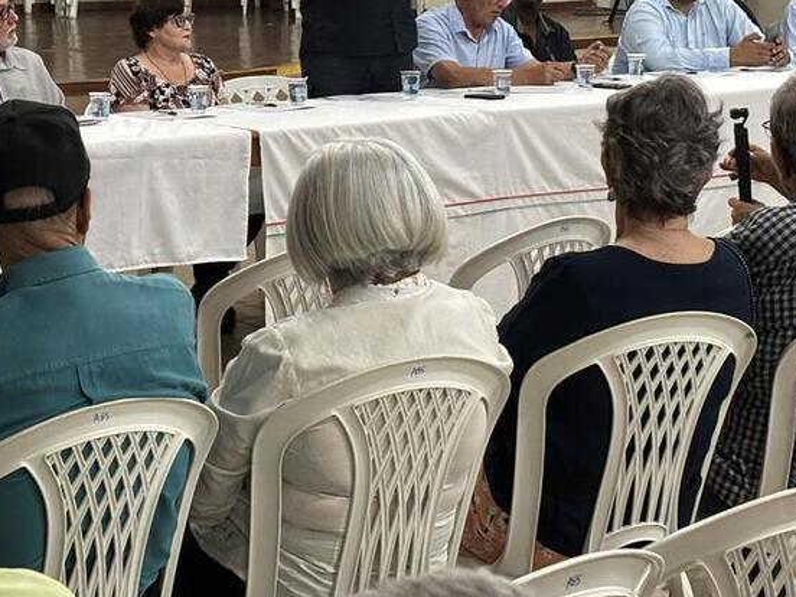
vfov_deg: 13.1
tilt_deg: -5.7
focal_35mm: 113
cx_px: 322
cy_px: 151
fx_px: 2598
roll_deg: +1.0
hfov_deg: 17.4
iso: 200
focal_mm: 5.96
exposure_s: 1/40
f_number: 1.6
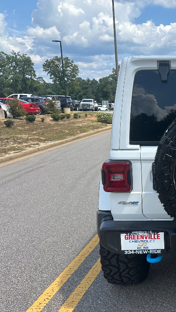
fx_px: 331
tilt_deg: -10.2
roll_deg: +1.0
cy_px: 165
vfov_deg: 50.4
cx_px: 224
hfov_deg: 25.8
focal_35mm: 40
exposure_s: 1/3058
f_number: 1.78
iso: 80
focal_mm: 6.86
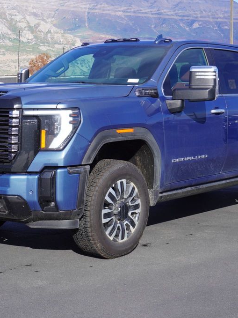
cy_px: 159
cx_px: 118
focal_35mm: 74
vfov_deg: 26.3
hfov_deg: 19.9
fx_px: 679
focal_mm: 34
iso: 100
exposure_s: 1/100
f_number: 9
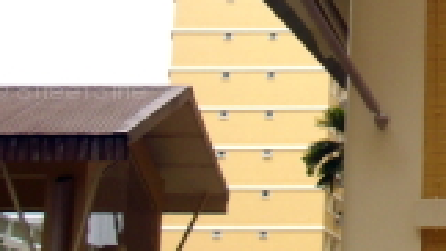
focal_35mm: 137
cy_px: -182
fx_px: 1620
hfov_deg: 14.3
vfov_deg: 8.5
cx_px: 743
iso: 80
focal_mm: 6.2
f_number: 5.6
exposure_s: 1/160
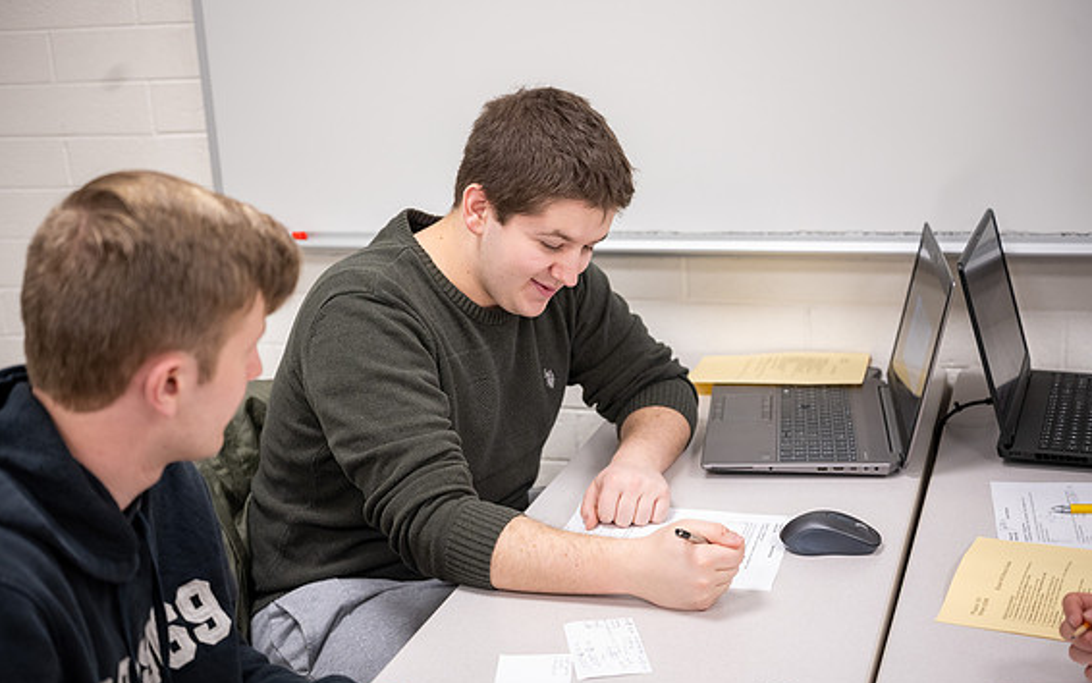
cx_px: 540
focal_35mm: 47
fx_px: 1399
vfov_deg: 27.4
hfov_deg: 42.6
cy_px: 325
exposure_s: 1/200
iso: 1000
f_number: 2.8
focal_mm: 45
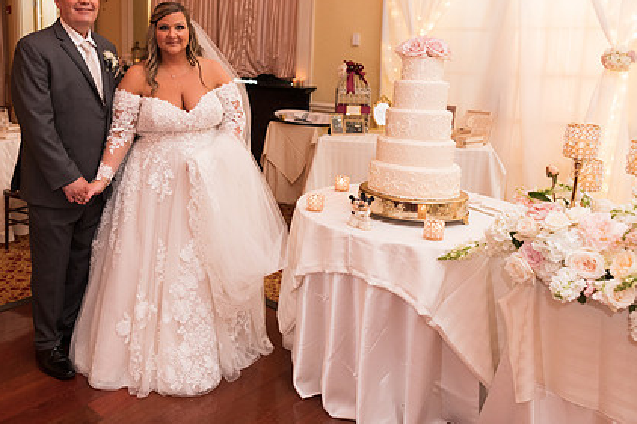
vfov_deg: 39.4
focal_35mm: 33
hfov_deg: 56.0
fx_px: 584
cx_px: 211
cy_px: 138
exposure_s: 1/100
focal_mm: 24
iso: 1000
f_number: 2.8
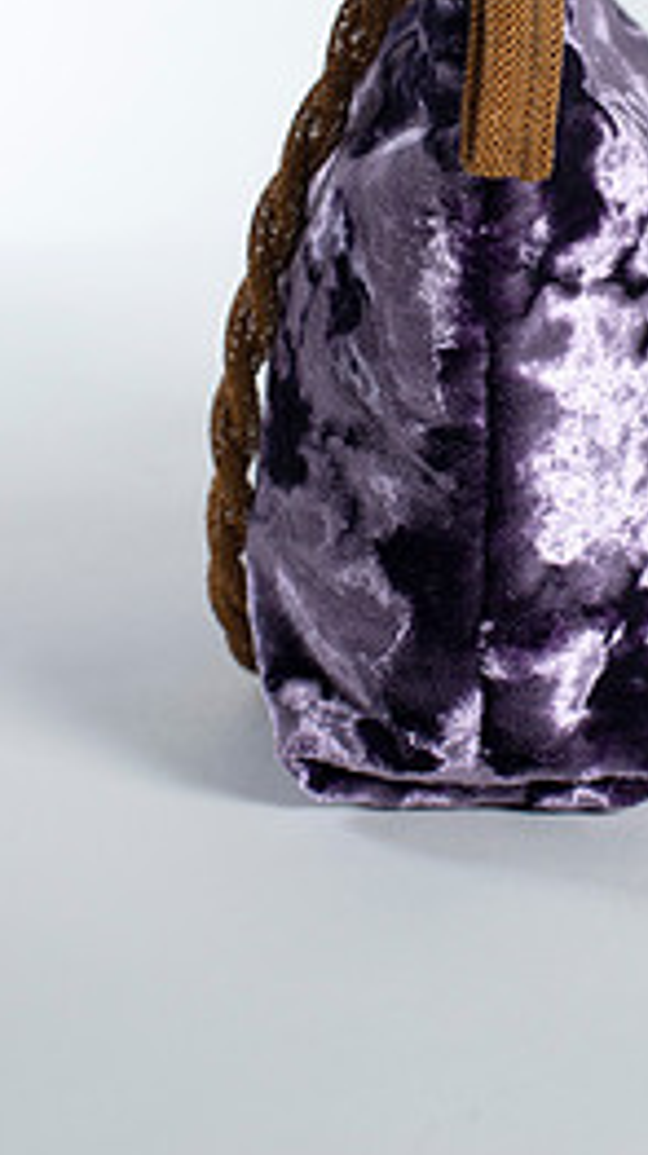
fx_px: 2755
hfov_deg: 13.4
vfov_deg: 23.2
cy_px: 176
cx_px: 511
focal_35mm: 90
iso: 200
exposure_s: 1/200
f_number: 8
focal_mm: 50
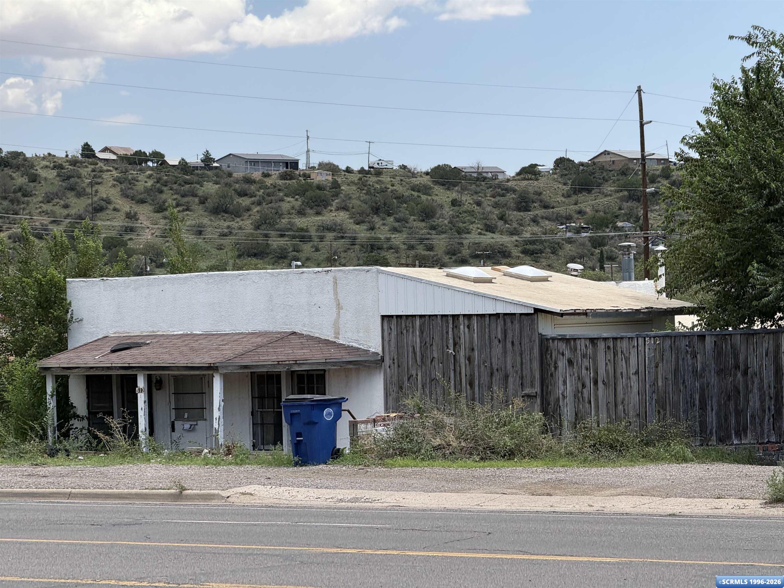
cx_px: 392
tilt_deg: +0.7
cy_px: 294
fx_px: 2718
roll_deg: +0.7
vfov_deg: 12.3
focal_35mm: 120
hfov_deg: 16.4
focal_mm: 15.66
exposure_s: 1/1395
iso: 64
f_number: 2.8
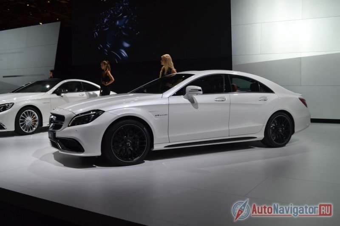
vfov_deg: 36.9
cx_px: 170
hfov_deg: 53.1
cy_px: 113
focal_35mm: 36
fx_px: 340
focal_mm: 24
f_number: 5.6
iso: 180
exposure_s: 1/125
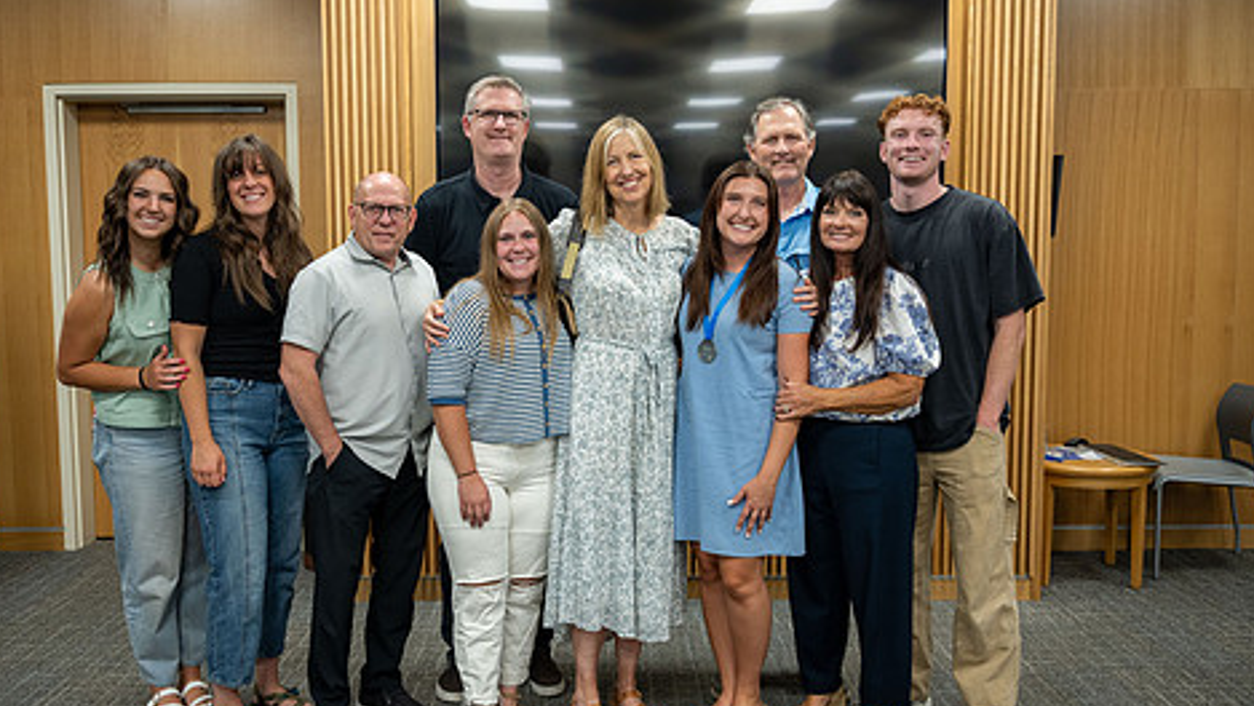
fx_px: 1164
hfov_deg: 56.6
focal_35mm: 35
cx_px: 588
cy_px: 362
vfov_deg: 33.7
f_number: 2.8
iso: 400
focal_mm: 27
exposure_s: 1/100
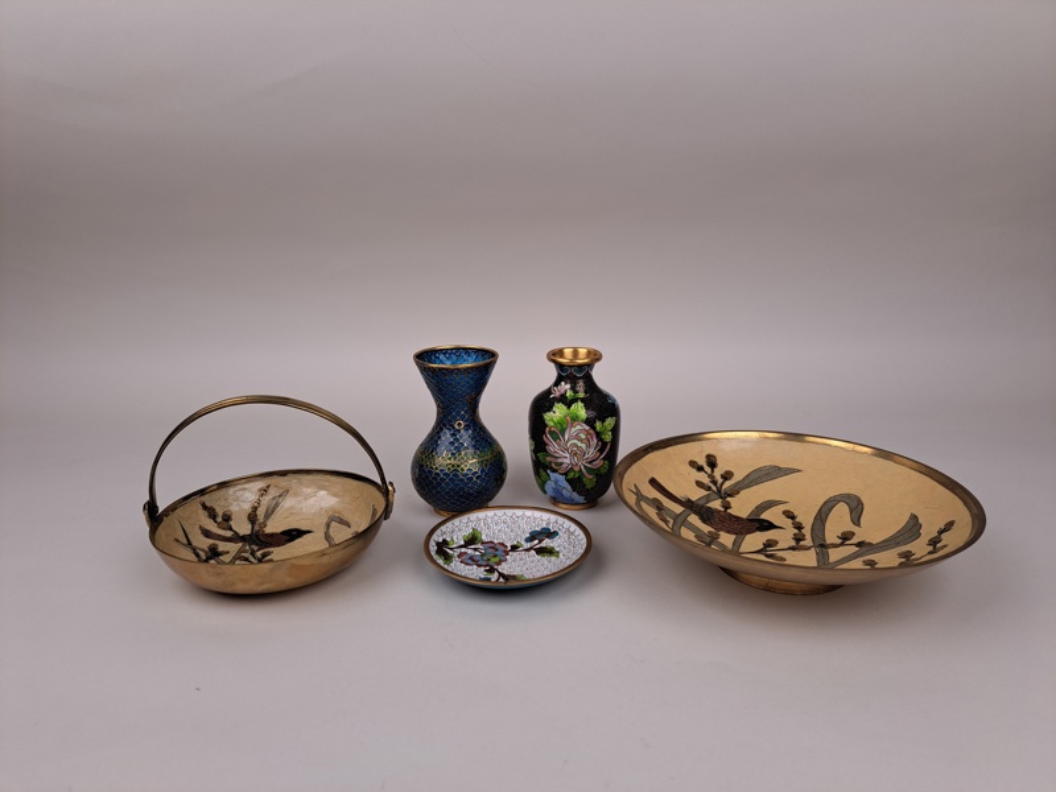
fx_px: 732
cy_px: 396
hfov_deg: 71.6
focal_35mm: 24
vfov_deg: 56.8
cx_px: 528
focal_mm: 5.23
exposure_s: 1/154
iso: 50
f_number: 1.8
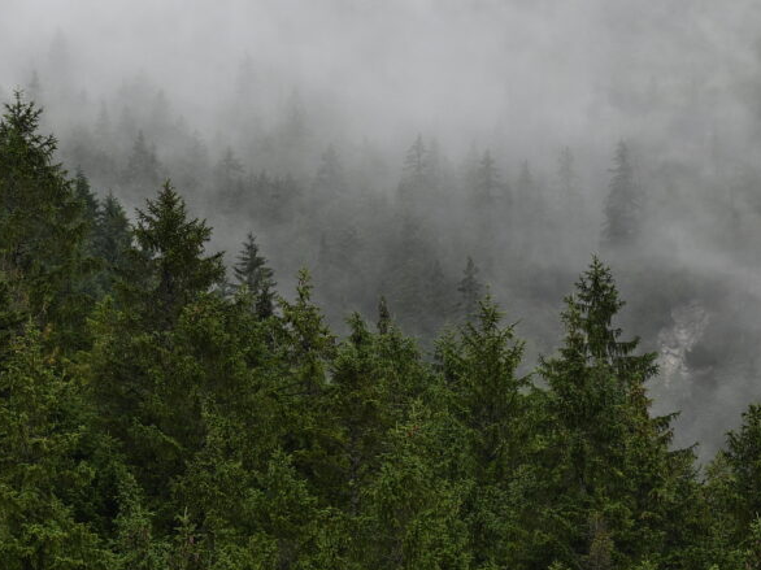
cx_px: 569
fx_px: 5911
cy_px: 340
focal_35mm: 269
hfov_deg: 7.4
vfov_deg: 5.5
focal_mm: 64
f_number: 4
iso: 100
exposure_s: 1/160
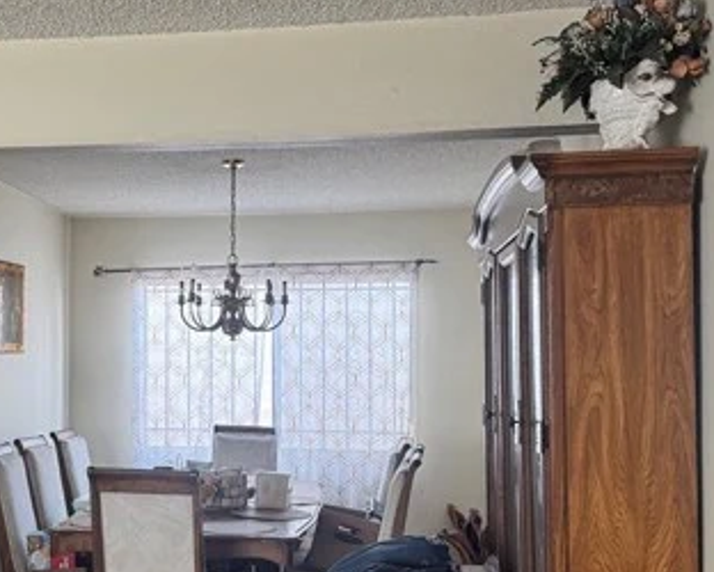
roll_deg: -1.0
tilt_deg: +1.7
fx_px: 1015
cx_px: 188
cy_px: 343
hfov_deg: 37.9
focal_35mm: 48
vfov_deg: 31.4
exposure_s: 1/89
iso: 200
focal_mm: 6.76
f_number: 1.78
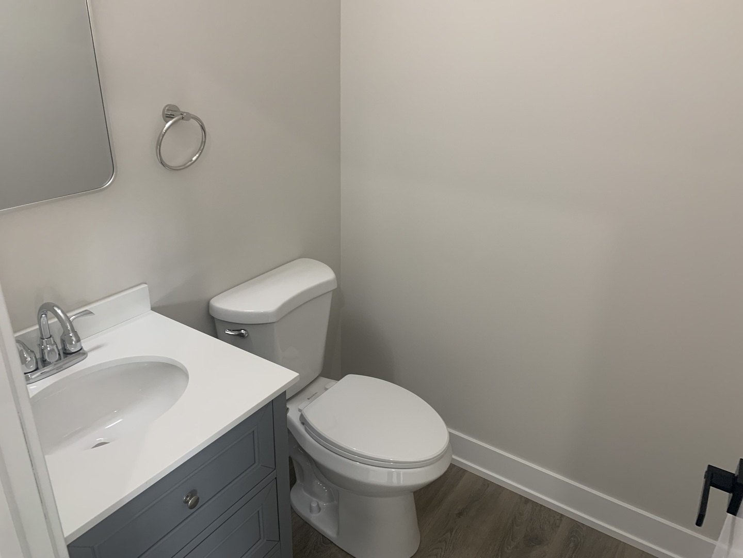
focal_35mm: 26
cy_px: 279
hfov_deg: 67.3
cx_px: 372
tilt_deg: -22.6
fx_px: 558
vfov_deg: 53.1
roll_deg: -2.4
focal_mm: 4.25
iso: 125
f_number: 1.8
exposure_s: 1/60
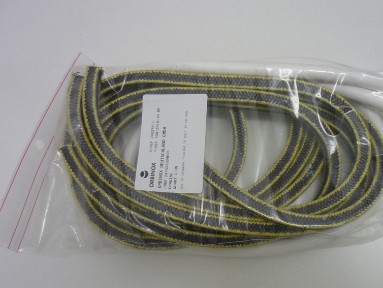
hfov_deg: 44.7
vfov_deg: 34.3
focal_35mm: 42
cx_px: 212
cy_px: 166
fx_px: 465
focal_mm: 5.5
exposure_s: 1/30
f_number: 2.8
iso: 250
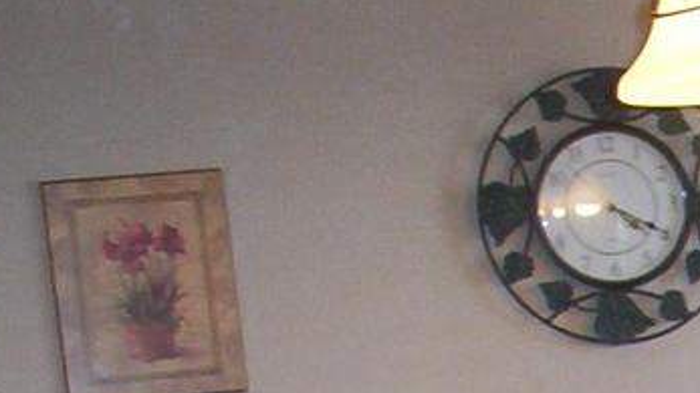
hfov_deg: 12.7
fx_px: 2913
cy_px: 967
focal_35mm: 157
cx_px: 1168
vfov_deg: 7.2
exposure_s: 1/30
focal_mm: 6
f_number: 4.5
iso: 140
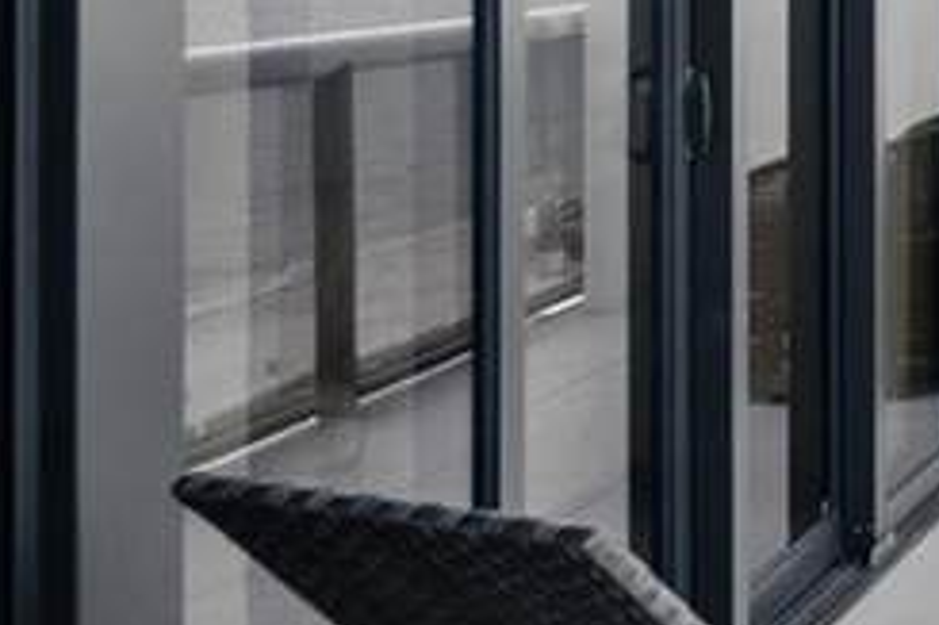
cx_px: 2430
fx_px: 2450
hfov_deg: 13.4
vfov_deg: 14.2
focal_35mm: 94
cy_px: -46
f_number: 8
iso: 200
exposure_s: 1/200
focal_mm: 18
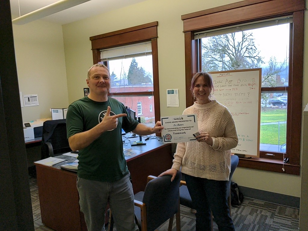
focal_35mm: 27
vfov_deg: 51.4
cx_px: 154
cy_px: 116
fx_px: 240
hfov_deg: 65.3
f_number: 1.73
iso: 64
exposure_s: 1/120
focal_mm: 4.38
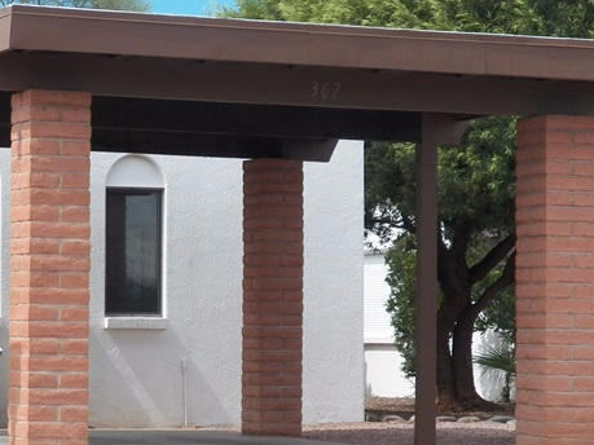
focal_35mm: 135
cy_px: 244
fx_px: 2316
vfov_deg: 11.0
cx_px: 25
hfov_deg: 14.4
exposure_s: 1/1000
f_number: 4
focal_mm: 11.2
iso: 125
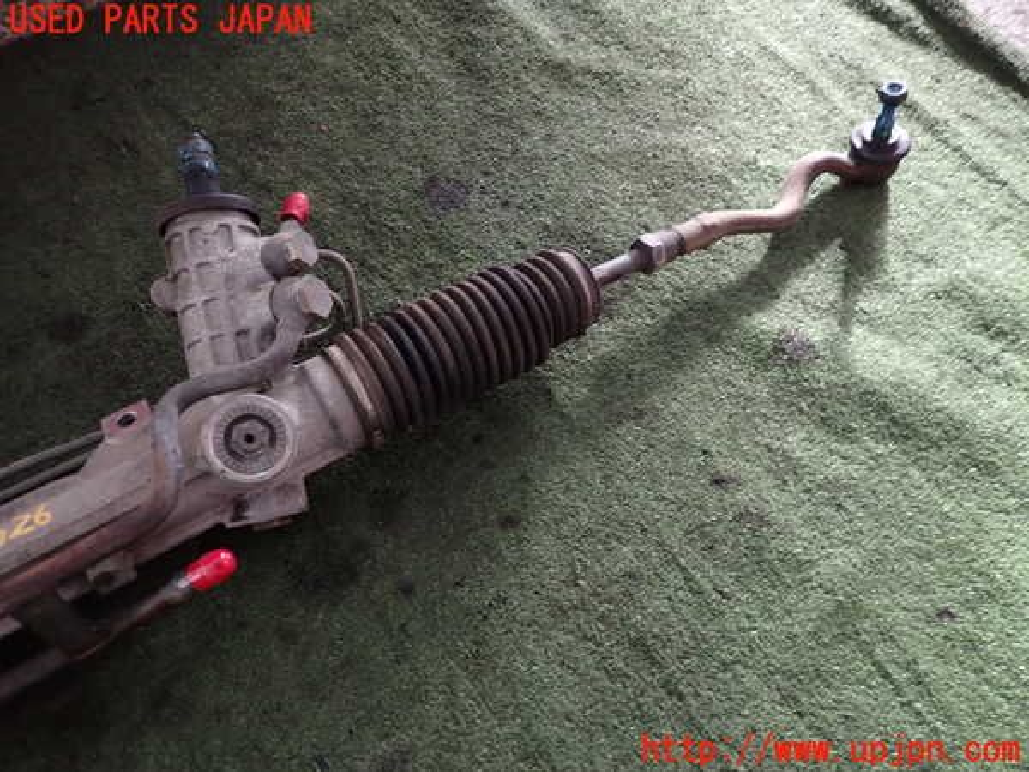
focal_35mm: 25
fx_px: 743
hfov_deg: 69.4
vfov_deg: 54.9
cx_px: 514
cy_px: 386
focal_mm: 4.5
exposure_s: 1/40
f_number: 2
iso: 200
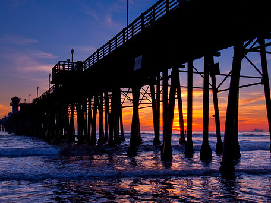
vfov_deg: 32.8
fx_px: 344
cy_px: 112
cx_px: 146
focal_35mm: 44
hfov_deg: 42.9
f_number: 22
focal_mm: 24
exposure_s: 1/20
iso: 200
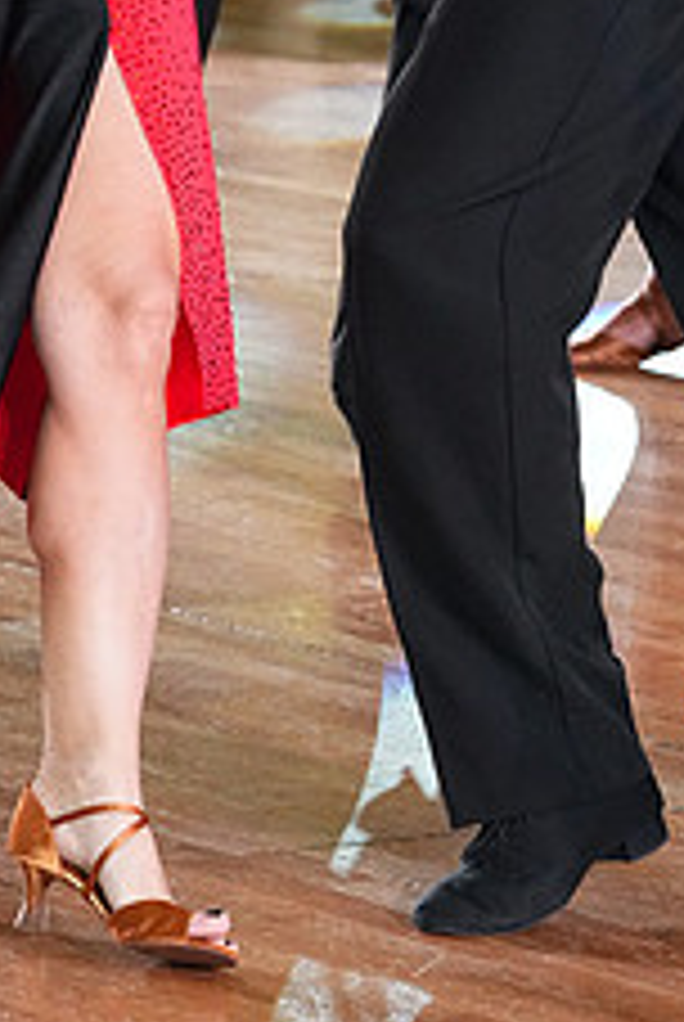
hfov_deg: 4.7
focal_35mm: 296
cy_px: -158
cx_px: 322
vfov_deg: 6.9
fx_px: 8410
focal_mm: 116
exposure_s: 1/320
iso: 6400
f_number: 6.3
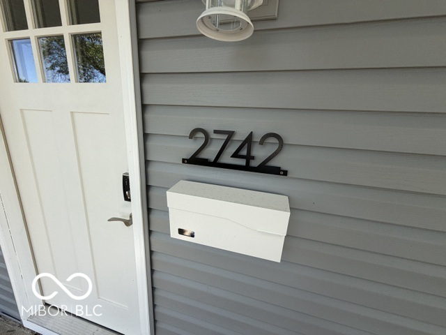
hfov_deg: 102.1
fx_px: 180
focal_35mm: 14
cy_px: 168
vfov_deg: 85.7
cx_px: 223
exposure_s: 1/218
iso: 50
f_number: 2.2
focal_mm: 2.22
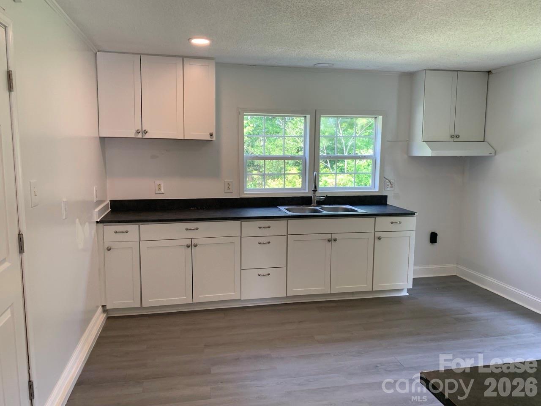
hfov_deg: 67.3
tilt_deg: -7.9
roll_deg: +0.0
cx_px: 270
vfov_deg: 53.1
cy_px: 203
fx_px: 406
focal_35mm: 26
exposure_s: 1/120
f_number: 1.8
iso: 100
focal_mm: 4.25
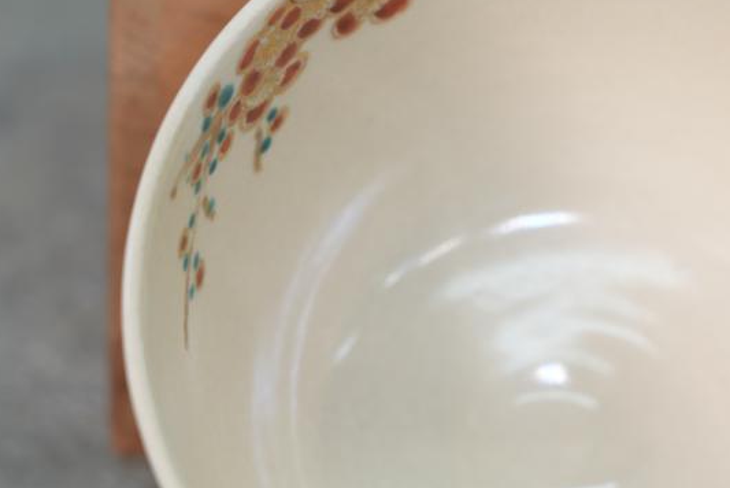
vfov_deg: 7.4
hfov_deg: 11.0
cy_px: 284
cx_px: 579
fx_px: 3794
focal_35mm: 187
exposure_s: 1/100
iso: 500
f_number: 4
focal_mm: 92
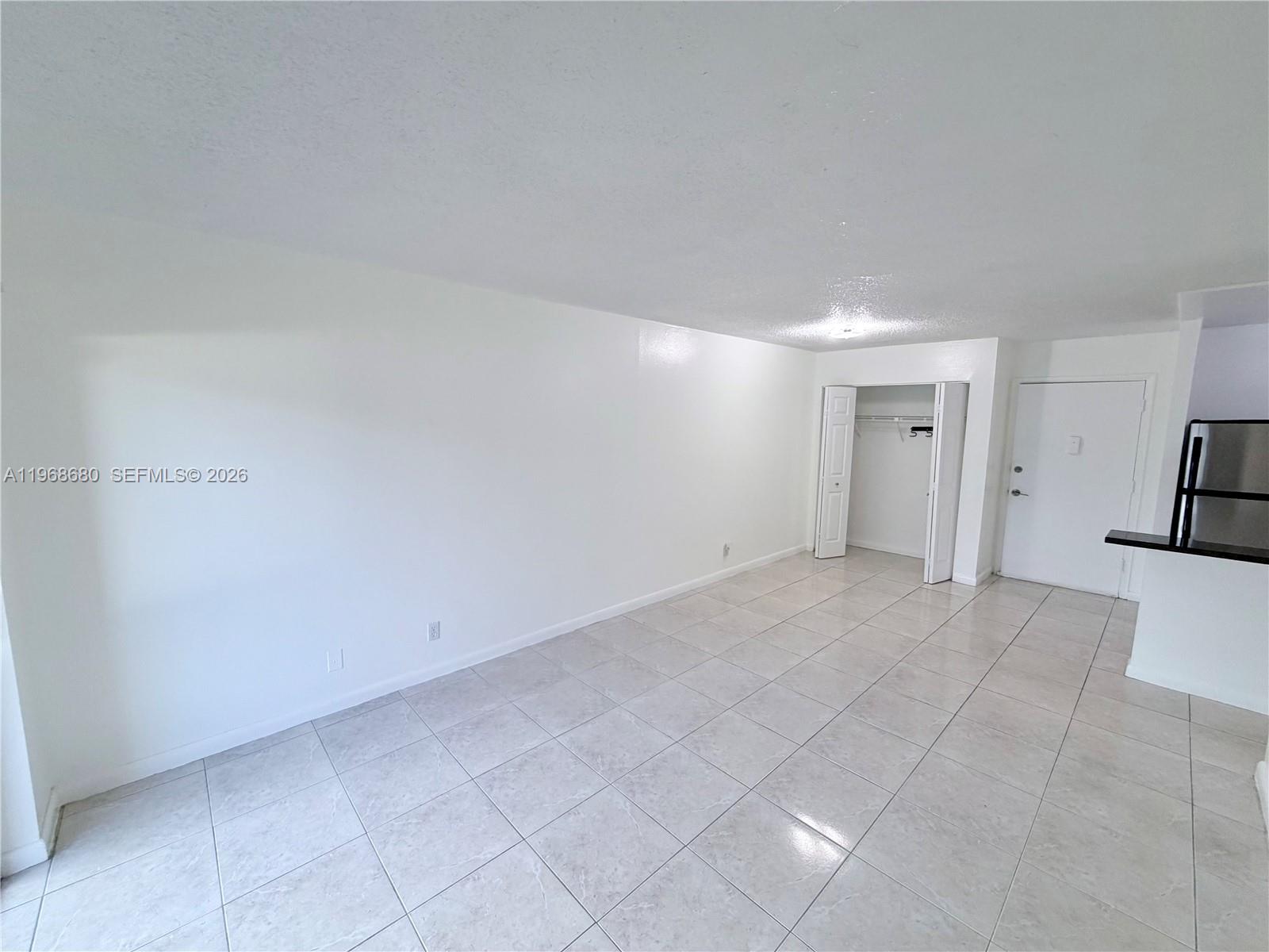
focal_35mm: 14
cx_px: 634
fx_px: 513
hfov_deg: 102.1
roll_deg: +0.1
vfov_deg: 85.7
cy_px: 476
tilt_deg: -6.7
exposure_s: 1/120
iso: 200
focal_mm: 2.22
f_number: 2.2
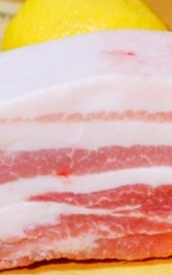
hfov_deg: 8.2
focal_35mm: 158
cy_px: 256
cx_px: 251
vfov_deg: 13.1
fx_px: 1183
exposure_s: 1/60
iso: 500
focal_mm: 32
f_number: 4
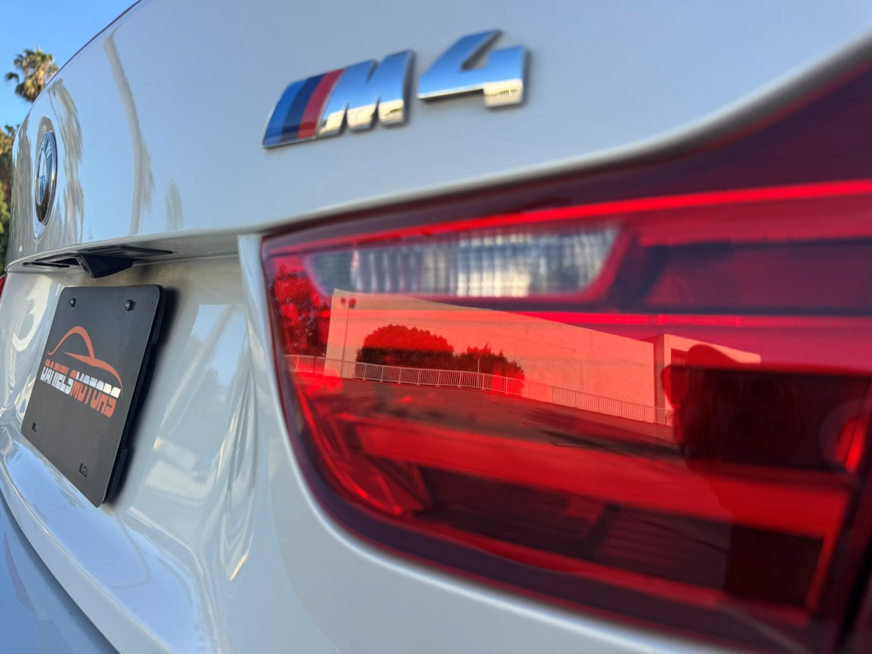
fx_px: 605
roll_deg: -0.5
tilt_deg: -3.4
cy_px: 327
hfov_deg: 71.6
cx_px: 436
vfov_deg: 56.8
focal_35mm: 24
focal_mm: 6.76
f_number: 1.78
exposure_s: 1/1678
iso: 80
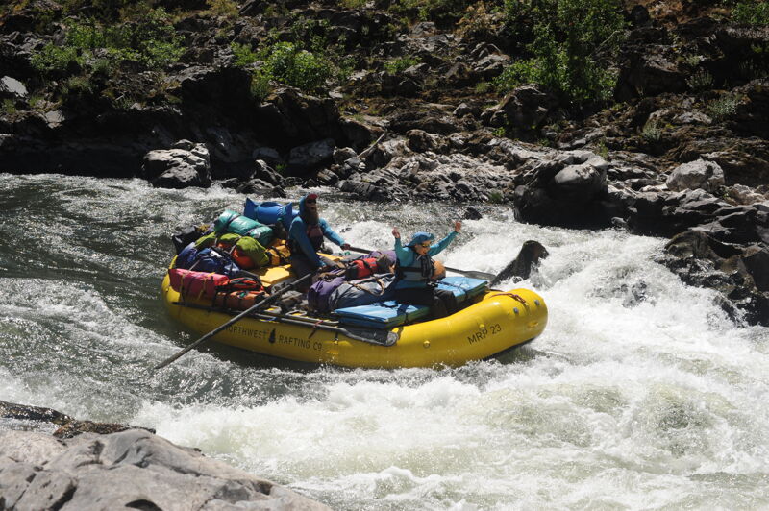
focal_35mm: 50
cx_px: 384
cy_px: 256
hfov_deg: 39.6
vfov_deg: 26.9
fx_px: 1067
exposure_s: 1/800
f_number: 8
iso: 250
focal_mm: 50
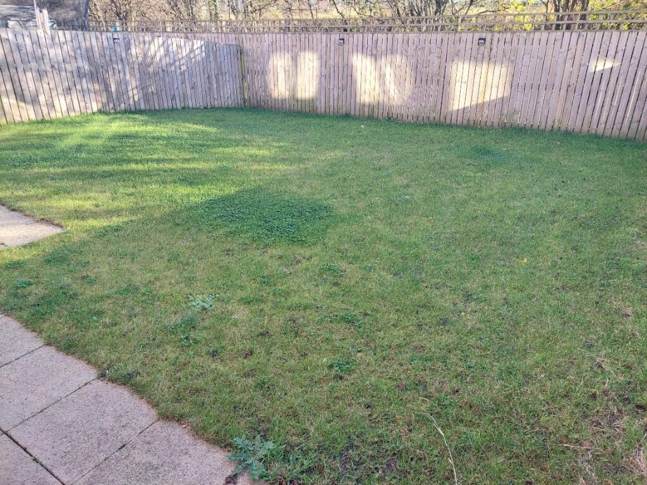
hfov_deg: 69.4
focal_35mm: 25
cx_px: 324
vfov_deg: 54.9
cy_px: 242
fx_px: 467
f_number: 1.8
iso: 50
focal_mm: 5.23
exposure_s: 1/100
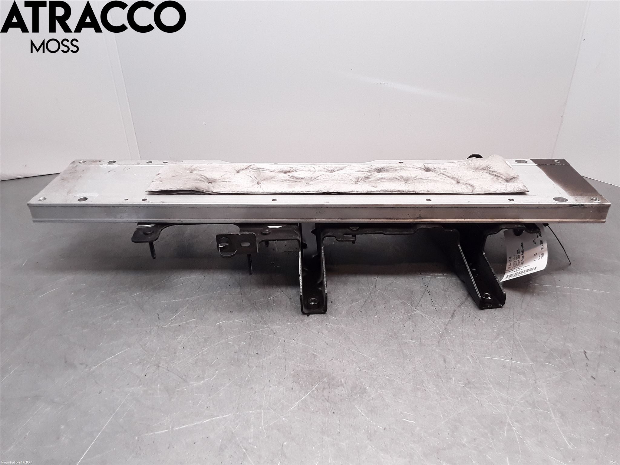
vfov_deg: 49.7
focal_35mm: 28
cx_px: 310
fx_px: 502
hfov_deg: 63.4
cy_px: 232
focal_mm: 2.91
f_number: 1.9
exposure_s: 1/100
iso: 50
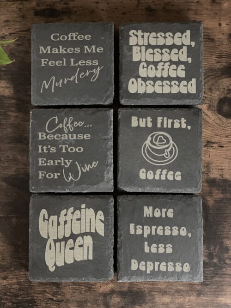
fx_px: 463
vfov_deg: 36.8
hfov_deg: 28.0
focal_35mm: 52
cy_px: 154
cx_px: 116
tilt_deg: -85.5
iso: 640
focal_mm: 6
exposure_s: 1/15
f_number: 2
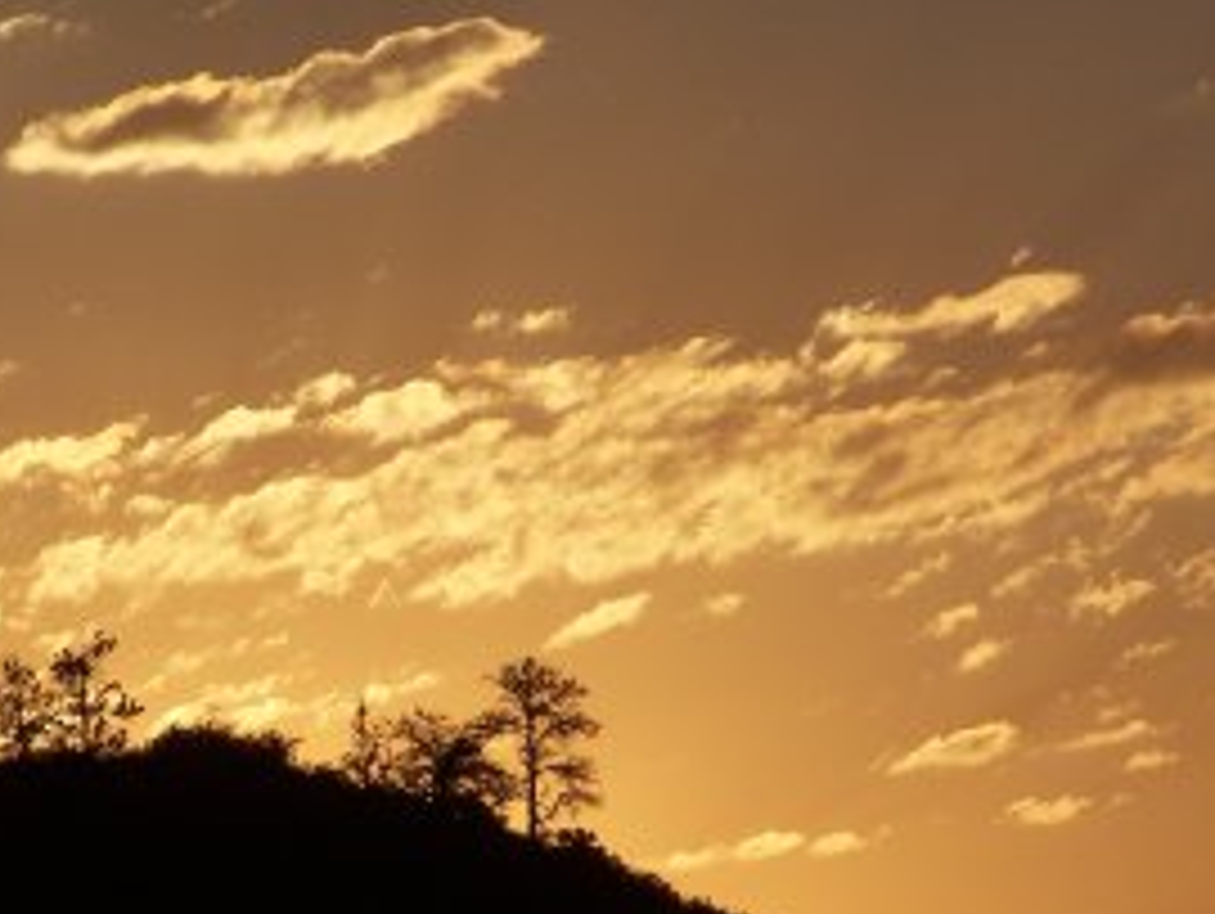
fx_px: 17249
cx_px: 364
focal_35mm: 491
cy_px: 581
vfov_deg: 3.0
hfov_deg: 4.0
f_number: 7.1
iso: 80
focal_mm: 51
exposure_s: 1/1600
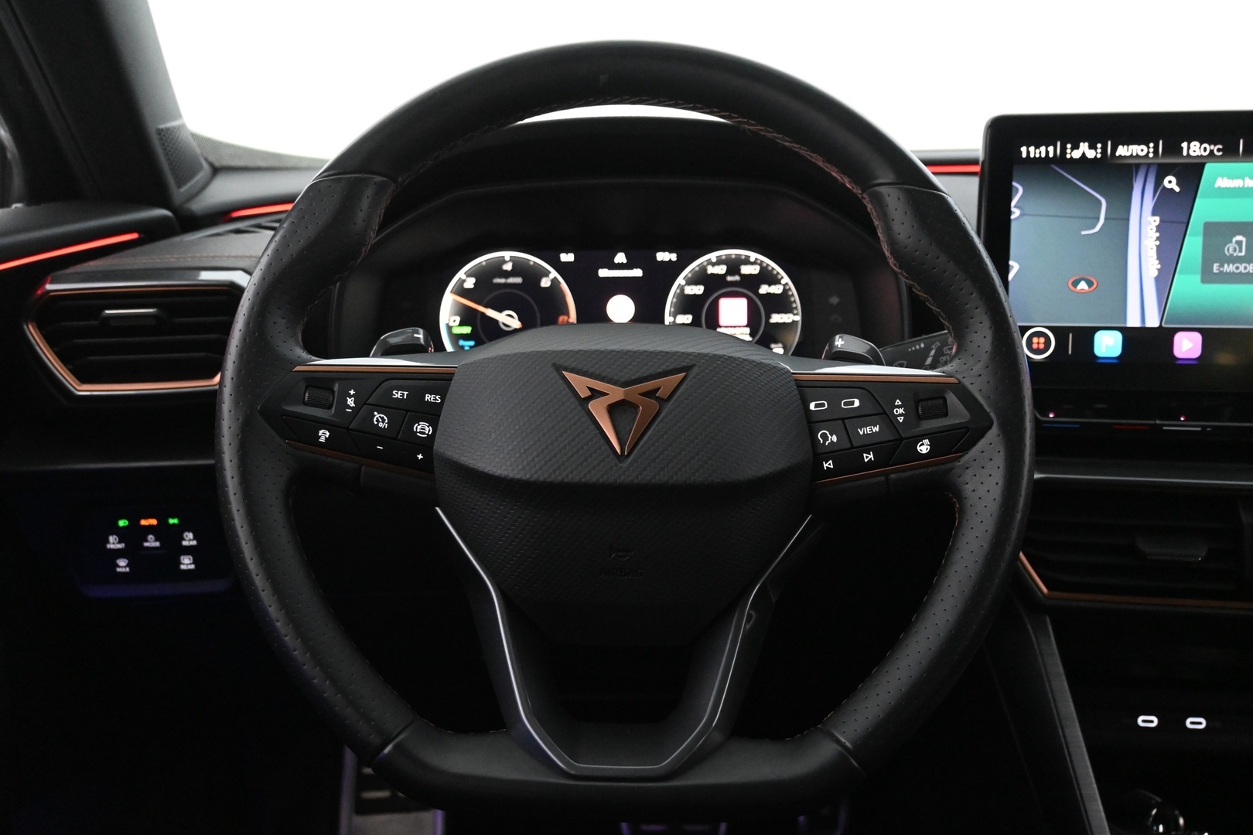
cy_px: 418
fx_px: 1201
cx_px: 626
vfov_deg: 38.4
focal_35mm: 34
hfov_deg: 55.1
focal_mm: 23
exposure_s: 1/40
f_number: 4.2
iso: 5000
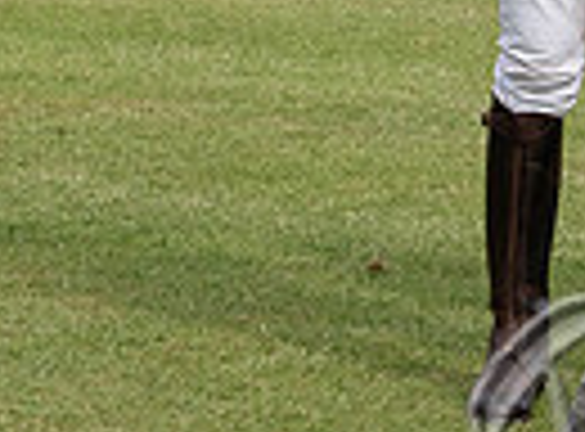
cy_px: -60
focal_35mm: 411
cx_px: 1256
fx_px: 6907
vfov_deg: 3.6
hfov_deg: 4.8
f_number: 5.6
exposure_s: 1/640
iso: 200
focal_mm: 34
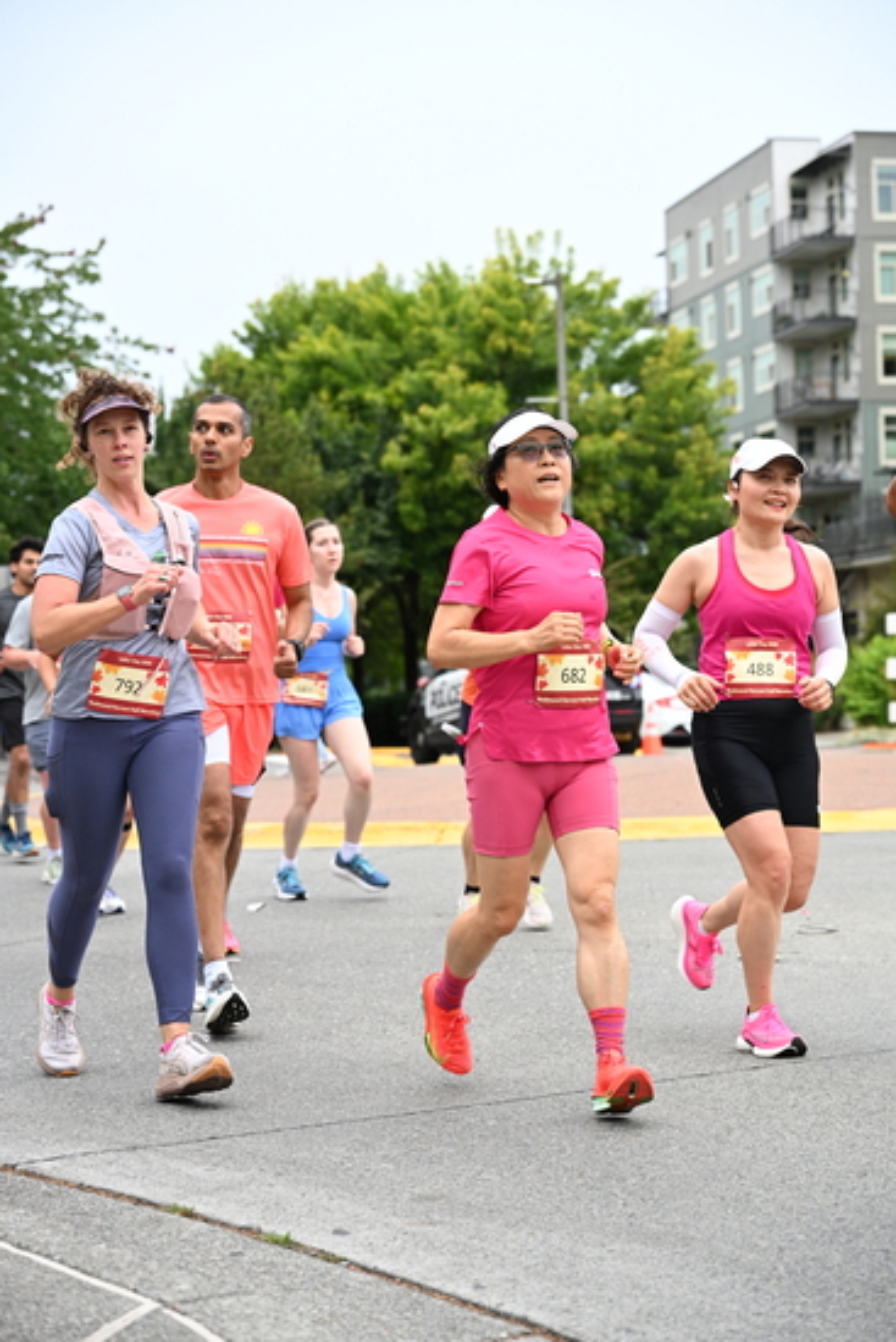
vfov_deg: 31.4
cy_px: 671
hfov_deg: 21.3
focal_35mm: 64
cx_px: 448
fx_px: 2388
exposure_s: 1/800
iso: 1600
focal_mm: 64
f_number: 4
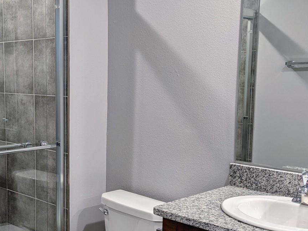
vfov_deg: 29.0
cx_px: 88
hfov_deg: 37.5
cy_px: 143
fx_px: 445
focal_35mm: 50
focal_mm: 4.38
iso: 68
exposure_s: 1/30
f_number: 1.73
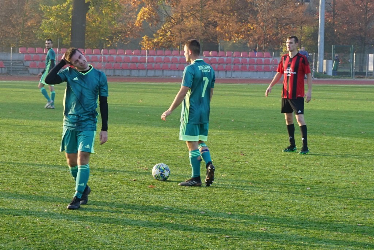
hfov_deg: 24.8
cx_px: 187
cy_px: 125
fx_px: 852
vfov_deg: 16.7
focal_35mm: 82
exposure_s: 1/100
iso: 100
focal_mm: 55
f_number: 5.6
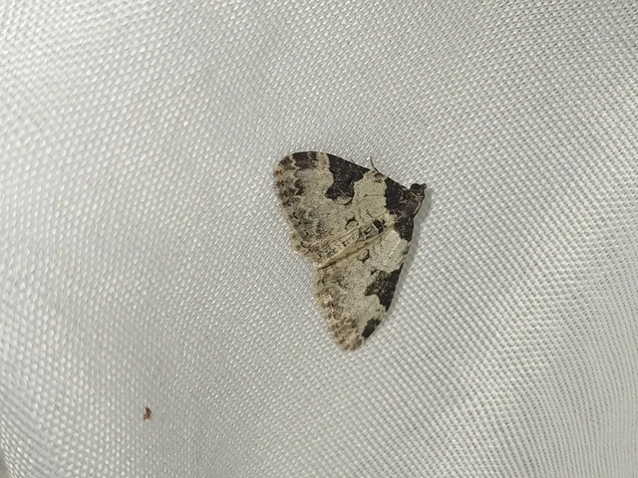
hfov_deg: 25.7
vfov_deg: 19.4
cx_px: 319
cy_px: 239
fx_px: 1401
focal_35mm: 76
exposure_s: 1/50
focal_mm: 5.31
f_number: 1.7
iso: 80
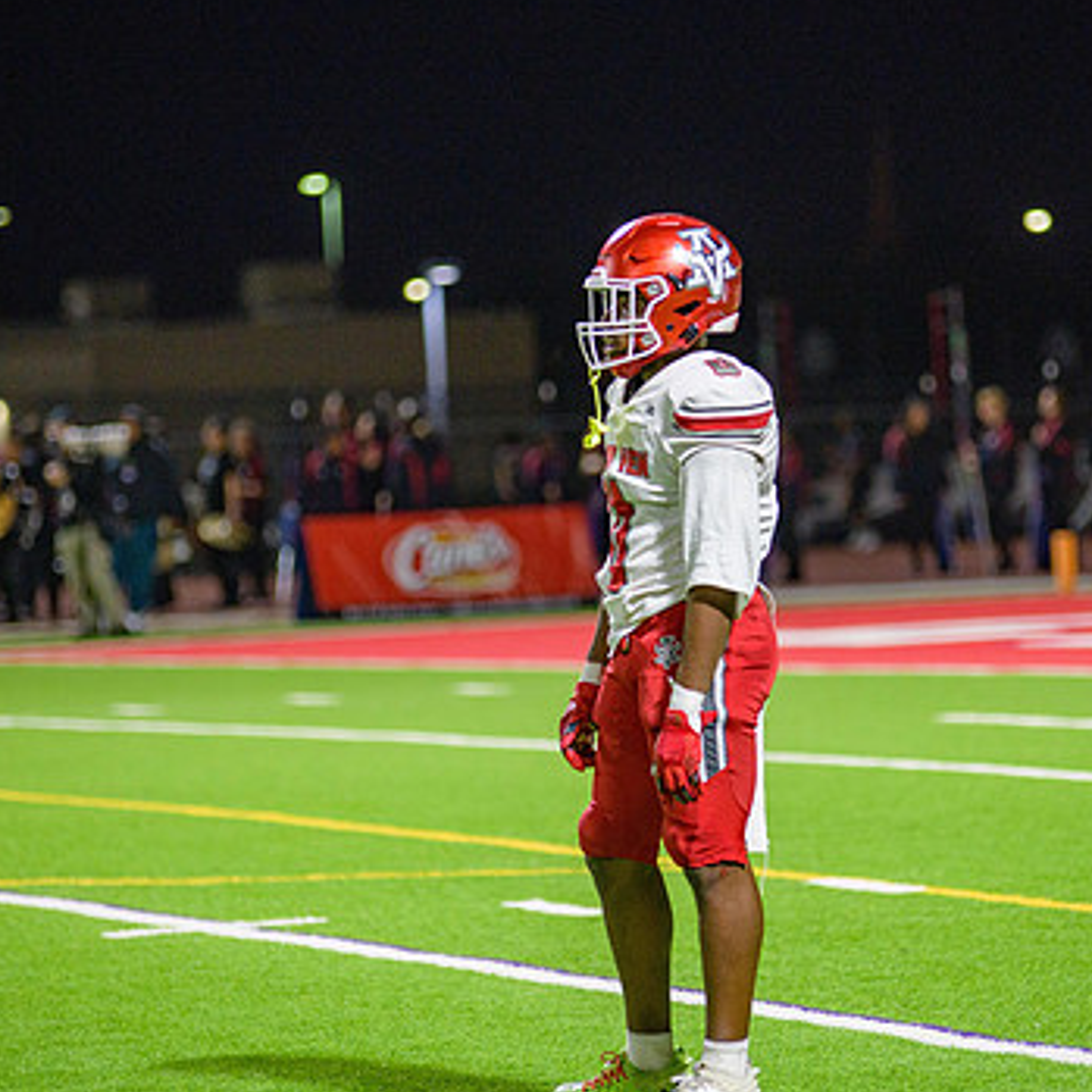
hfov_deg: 8.3
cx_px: 676
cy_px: 580
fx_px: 7566
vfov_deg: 8.3
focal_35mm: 212
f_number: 2.8
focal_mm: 150
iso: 1250
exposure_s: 1/320
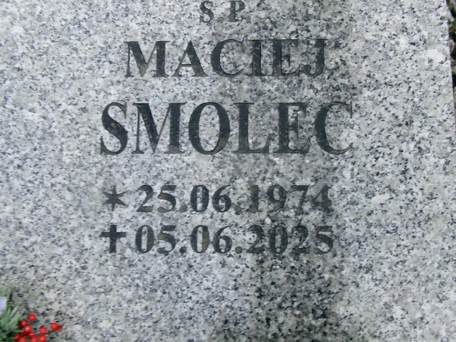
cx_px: 228
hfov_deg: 63.4
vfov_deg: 49.7
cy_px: 171
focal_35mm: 28
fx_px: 369
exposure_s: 1/45
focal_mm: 5.1
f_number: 10.8
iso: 100
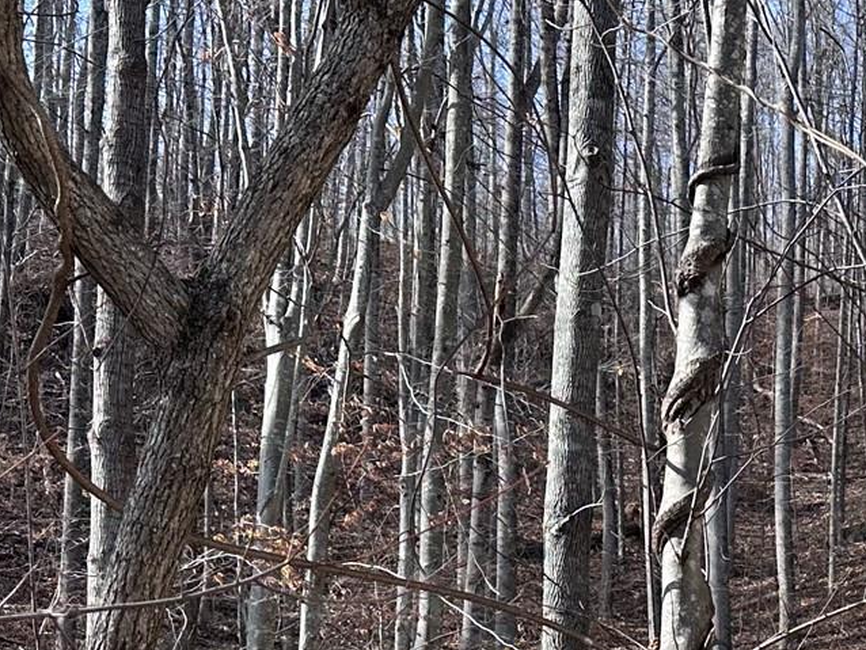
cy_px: 771
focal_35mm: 77
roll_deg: -1.9
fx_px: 1927
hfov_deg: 23.9
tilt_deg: +4.7
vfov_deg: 18.2
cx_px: 927
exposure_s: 1/980
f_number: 1.78
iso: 80
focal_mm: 6.86
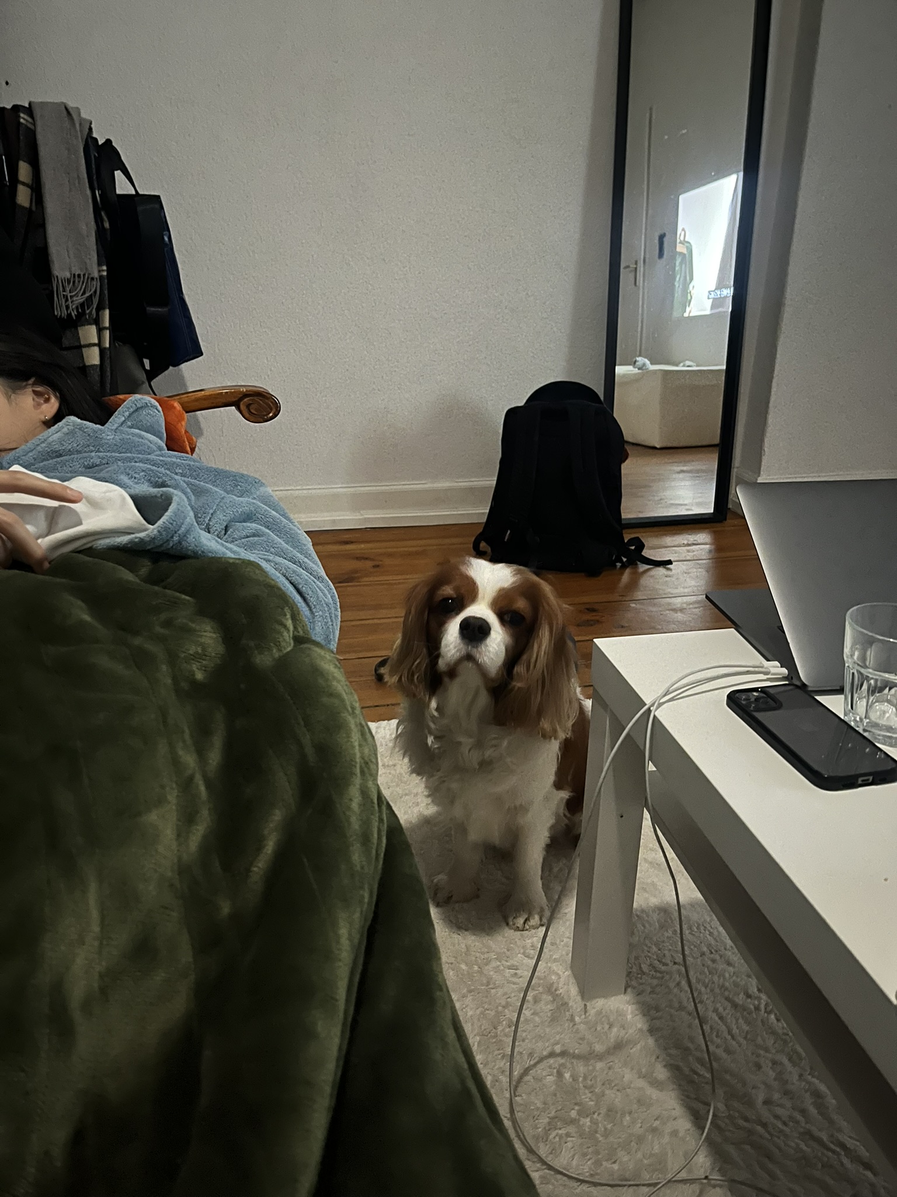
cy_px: 598
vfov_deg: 67.3
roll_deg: -0.2
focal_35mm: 26
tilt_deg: -22.3
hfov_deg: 53.1
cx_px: 448
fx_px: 898
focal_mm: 5.1
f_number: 1.6
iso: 1000
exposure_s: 1/9
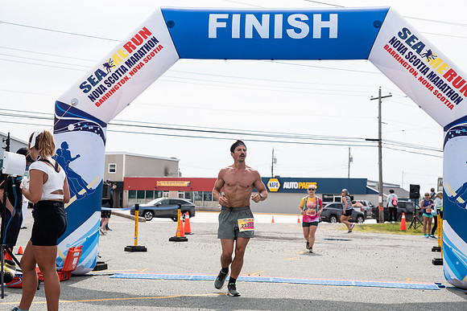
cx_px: 234
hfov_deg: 34.2
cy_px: 156
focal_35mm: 59
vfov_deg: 23.2
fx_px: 760
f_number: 4
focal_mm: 56
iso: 800
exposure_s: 1/4000
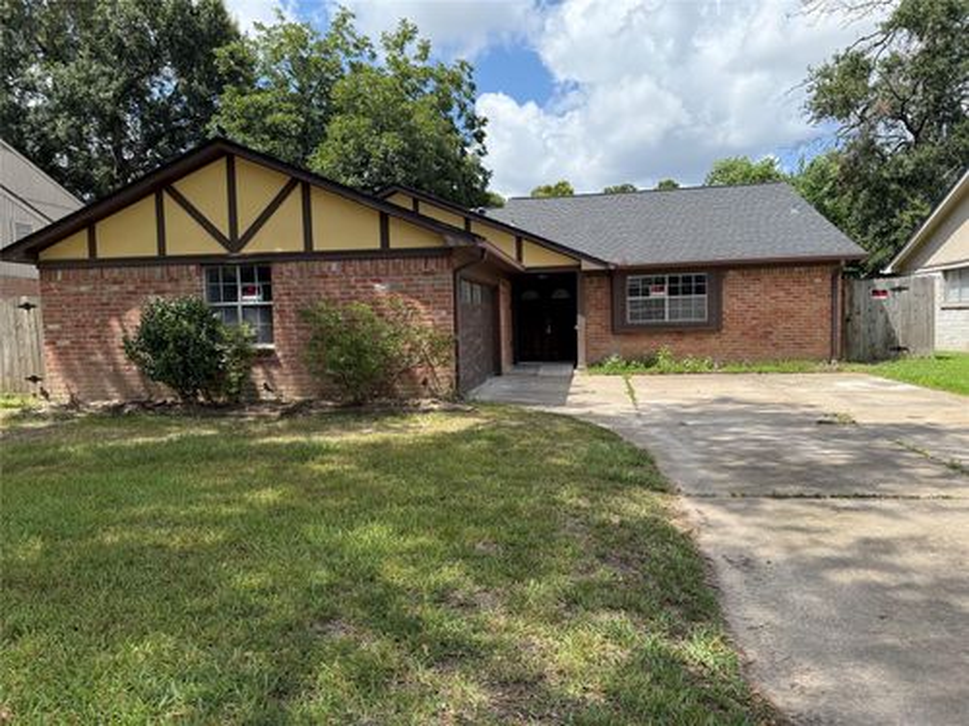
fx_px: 672
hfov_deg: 71.6
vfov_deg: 56.8
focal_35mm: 24
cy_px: 363
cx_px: 484
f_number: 1.78
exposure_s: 1/3279
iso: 100
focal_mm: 6.76
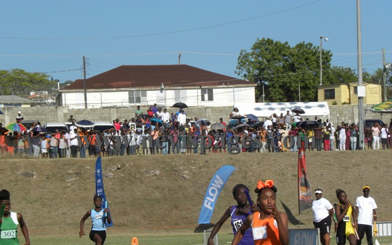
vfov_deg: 6.7
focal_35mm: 196
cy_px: 140
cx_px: 196
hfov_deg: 10.7
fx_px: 2094
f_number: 6.3
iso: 64
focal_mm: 32.7
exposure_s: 1/384
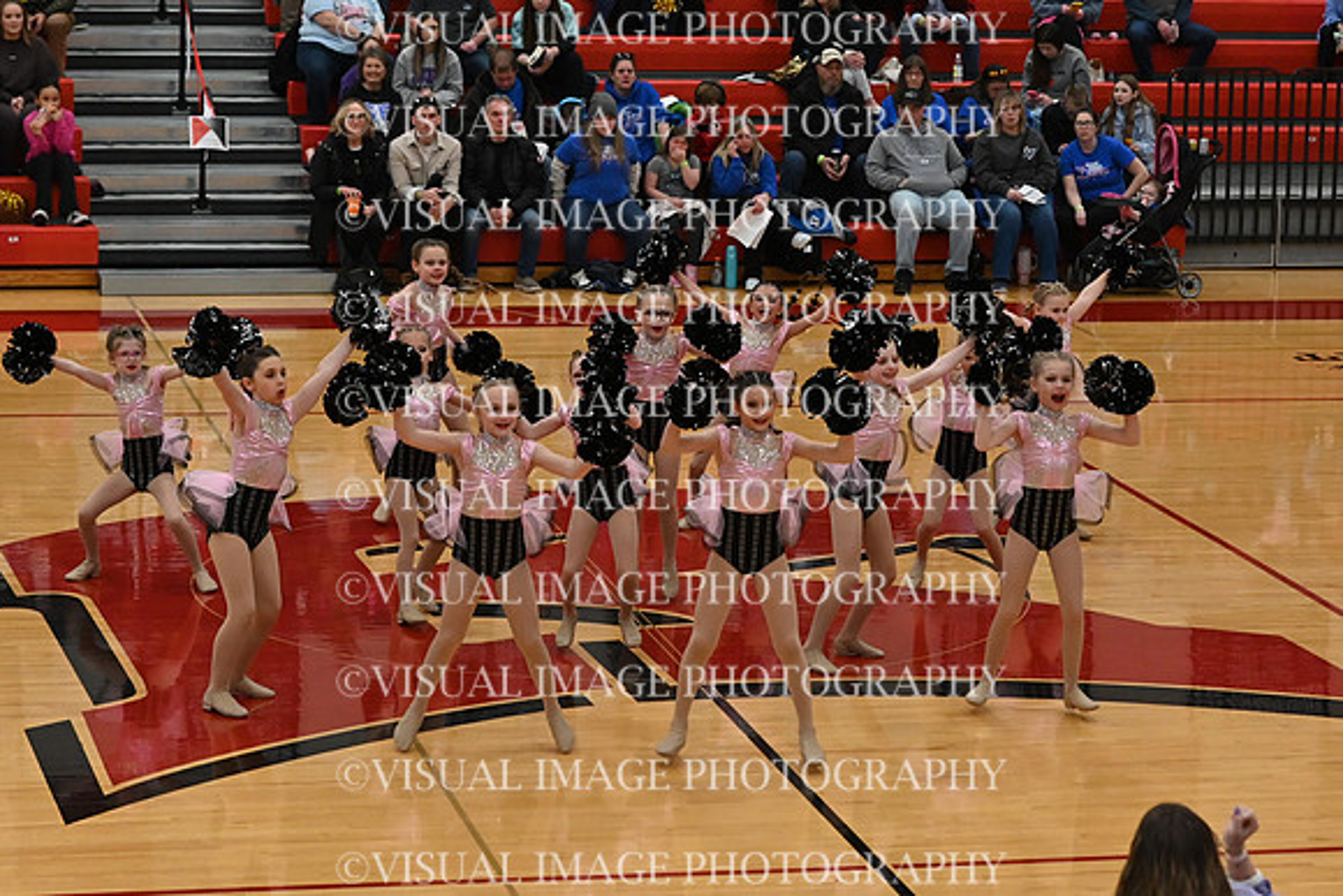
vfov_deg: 13.0
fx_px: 3918
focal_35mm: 105
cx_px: 672
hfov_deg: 19.5
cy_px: 448
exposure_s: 1/400
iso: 5000
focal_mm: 70
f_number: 4
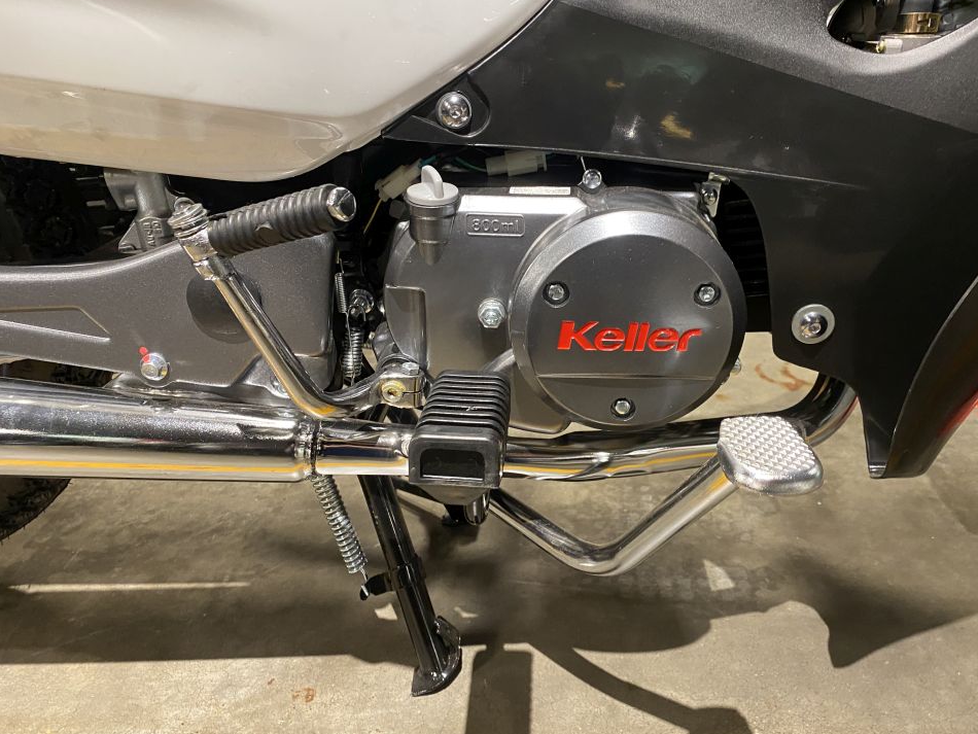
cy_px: 376
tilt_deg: -25.8
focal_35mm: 29
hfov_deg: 61.6
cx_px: 527
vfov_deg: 48.2
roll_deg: +1.0
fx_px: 820
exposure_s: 1/50
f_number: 1.8
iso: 320
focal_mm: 4.25
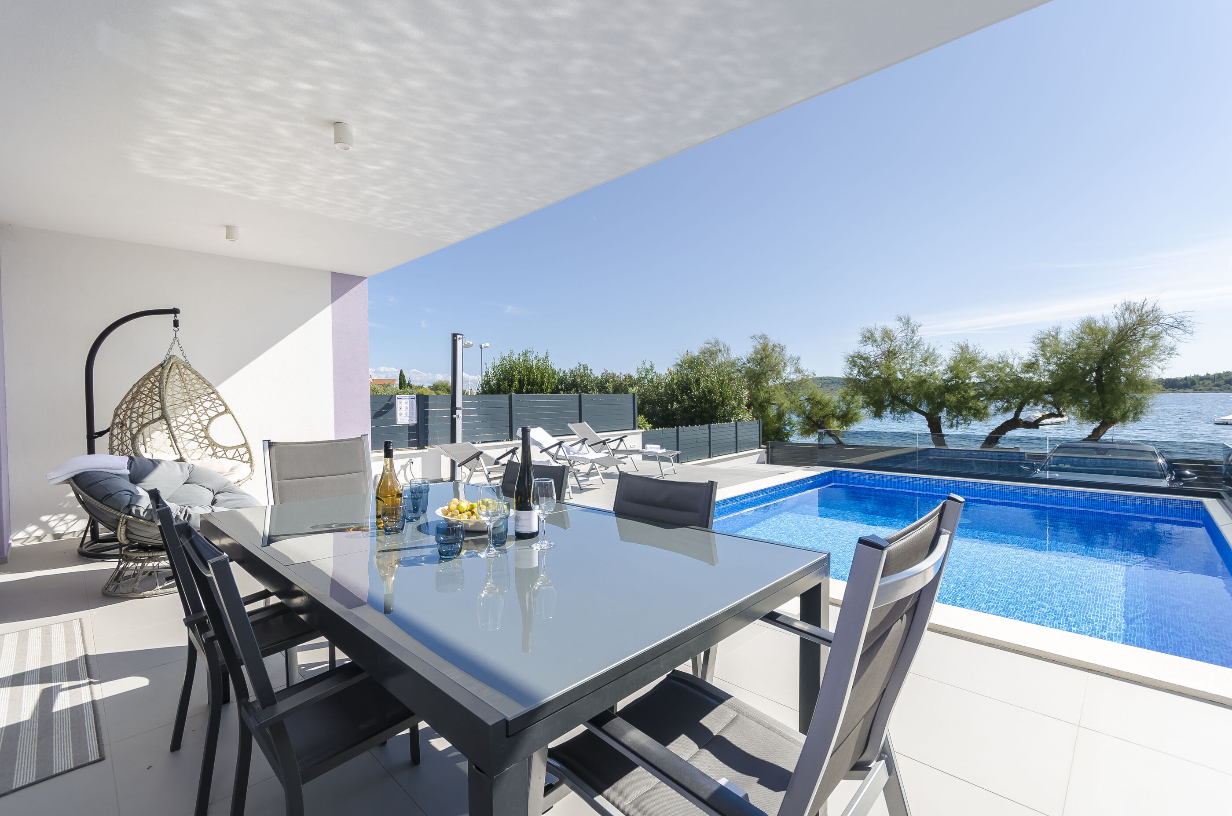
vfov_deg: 77.1
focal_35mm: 15
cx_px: 616
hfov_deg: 100.5
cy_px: 408
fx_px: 512
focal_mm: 10
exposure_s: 1/200
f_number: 9
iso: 100
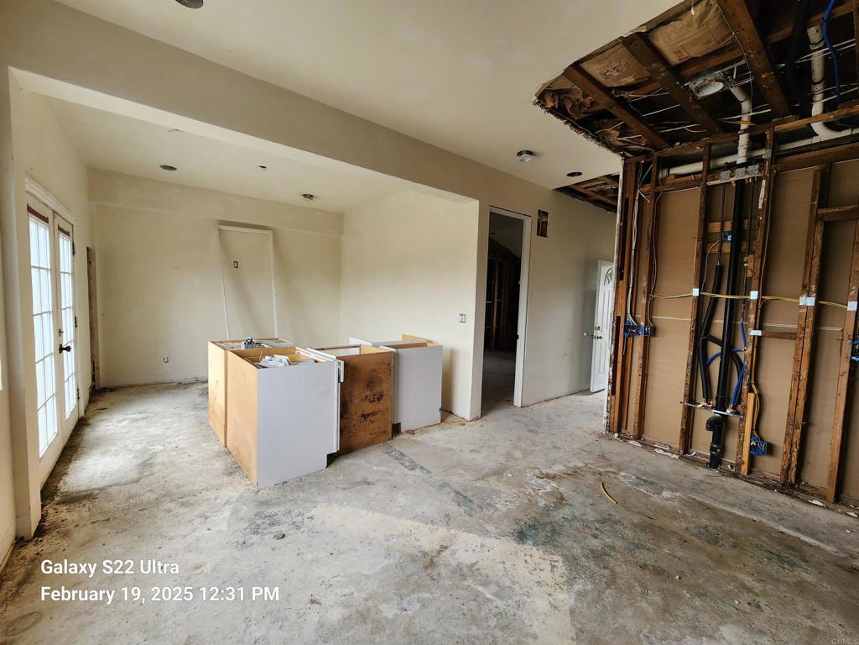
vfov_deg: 89.9
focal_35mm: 13
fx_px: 323
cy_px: 322
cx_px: 430
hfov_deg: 106.2
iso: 64
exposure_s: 1/120
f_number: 2.2
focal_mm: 2.2
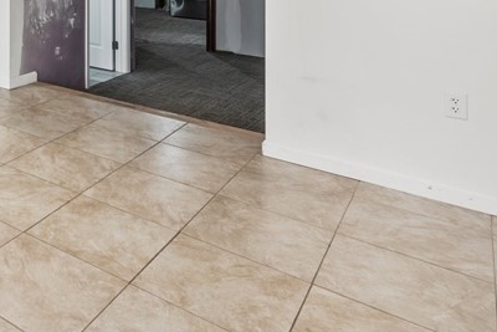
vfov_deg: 30.0
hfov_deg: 39.6
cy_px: -66
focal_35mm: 38
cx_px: -70
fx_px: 525
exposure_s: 1/13
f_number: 11
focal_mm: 14
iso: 100
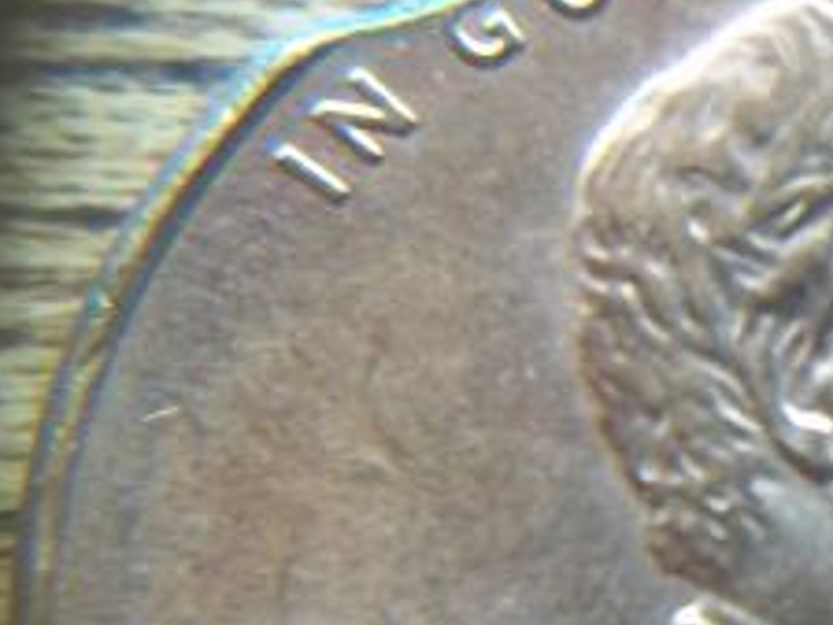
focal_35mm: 96
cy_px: 603
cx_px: 903
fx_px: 2311
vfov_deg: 15.2
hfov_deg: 19.6
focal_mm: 6.5
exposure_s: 1/30
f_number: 3.1
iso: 152
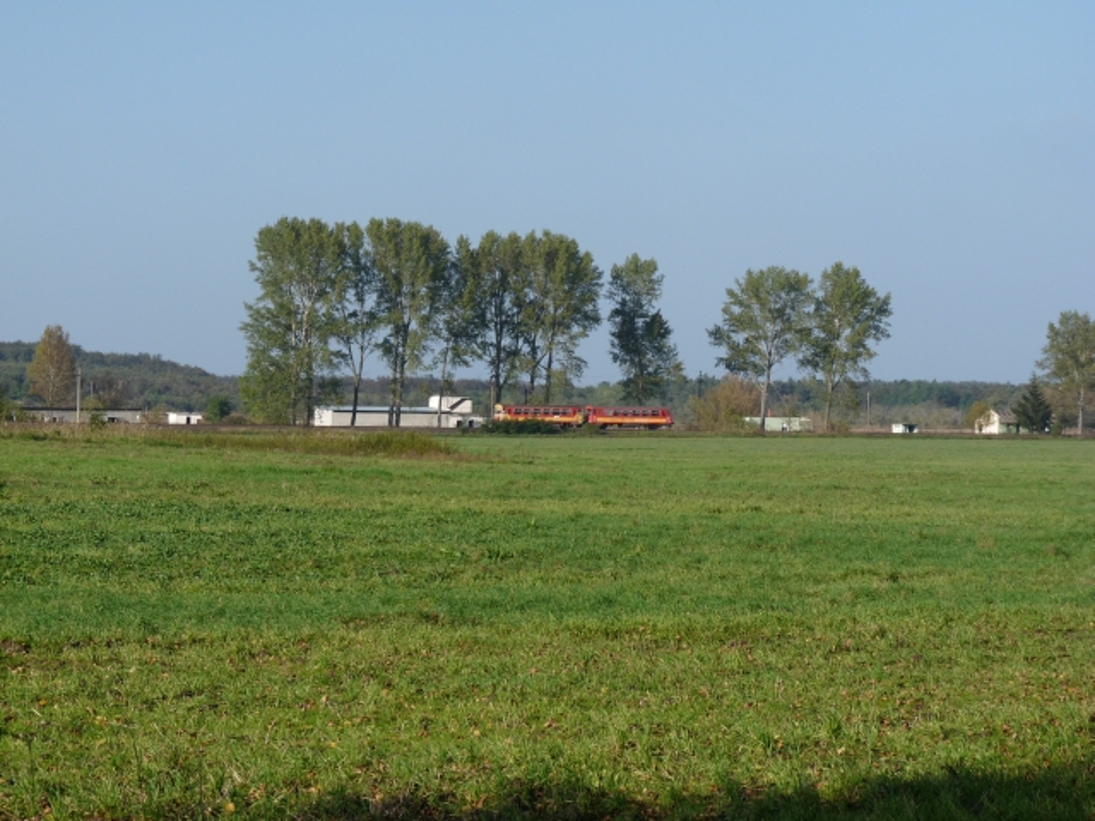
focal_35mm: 122
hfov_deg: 16.1
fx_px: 3859
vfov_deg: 12.1
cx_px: 548
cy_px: 410
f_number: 5.6
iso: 100
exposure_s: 1/500
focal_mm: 21.6
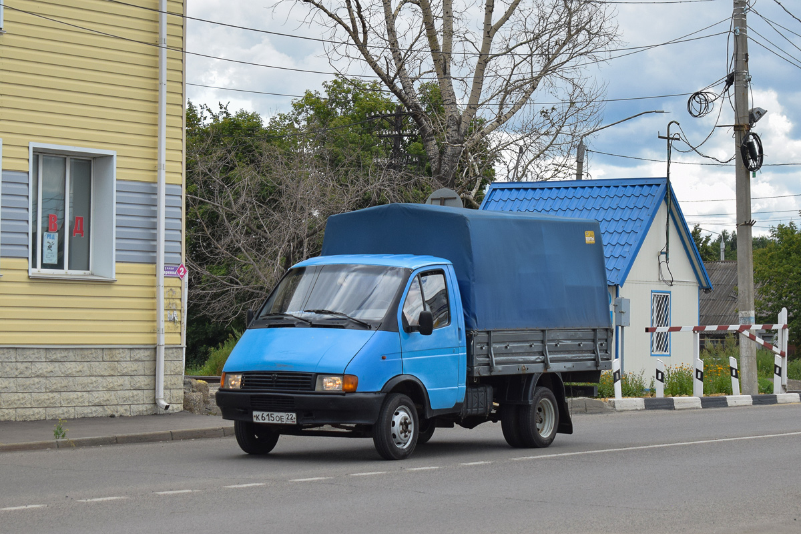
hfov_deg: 24.6
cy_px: 267
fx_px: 1835
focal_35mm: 82
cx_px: 400
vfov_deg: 16.6
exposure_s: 1/800
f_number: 6.3
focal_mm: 55
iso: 400
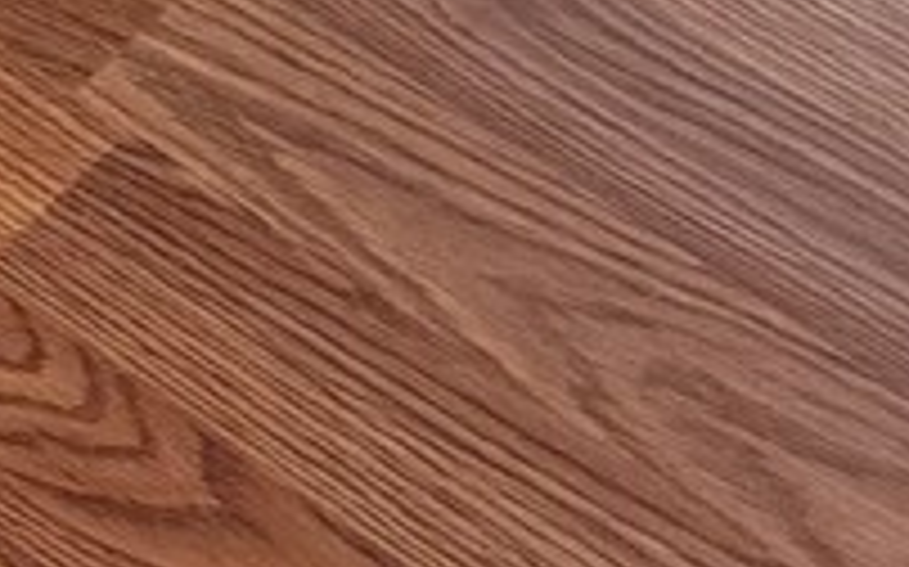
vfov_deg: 3.9
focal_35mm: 258
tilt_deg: -14.6
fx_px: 6388
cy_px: -3213
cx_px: -590
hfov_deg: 7.9
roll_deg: +0.7
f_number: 1.78
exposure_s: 1/60
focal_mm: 6.76
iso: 250
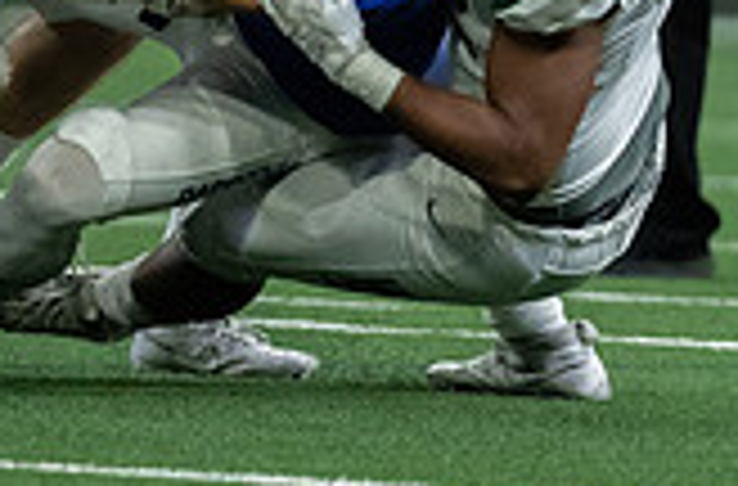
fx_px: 17726
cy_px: -170
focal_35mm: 868
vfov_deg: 1.6
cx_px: 71
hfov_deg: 2.4
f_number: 2.8
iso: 4000
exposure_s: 1/1250
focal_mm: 200
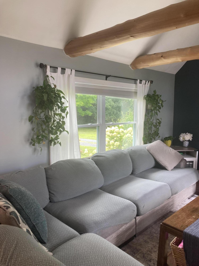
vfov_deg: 63.4
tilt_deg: -5.8
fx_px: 215
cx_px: 100
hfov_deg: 49.7
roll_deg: -0.1
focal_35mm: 28
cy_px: 133
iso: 50
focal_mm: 3.99
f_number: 1.8
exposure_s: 1/60
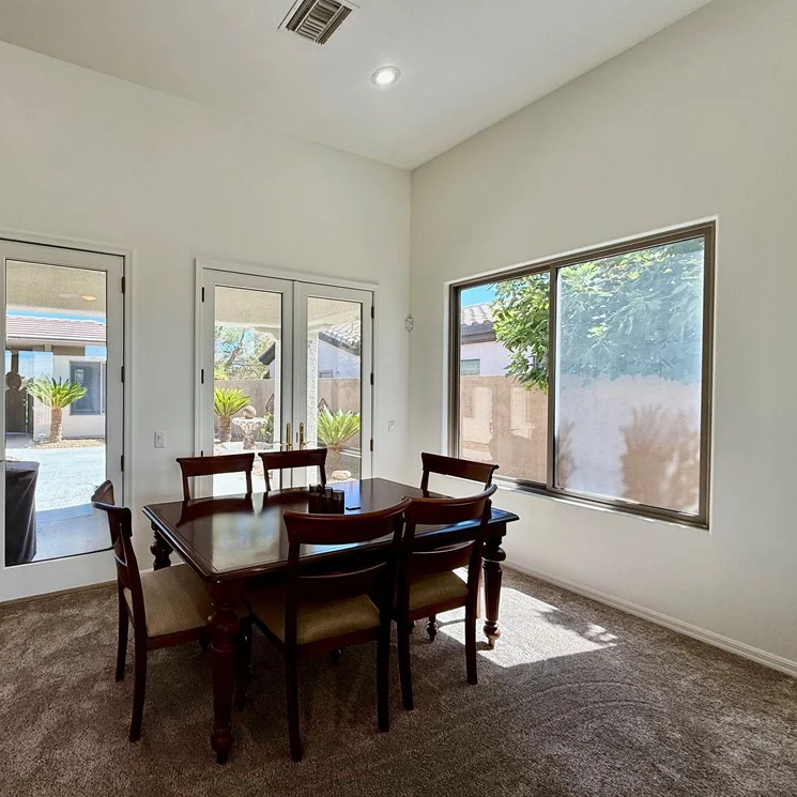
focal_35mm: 17
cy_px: 390
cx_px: 260
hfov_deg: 80.9
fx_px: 443
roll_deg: -0.6
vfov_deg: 84.0
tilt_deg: +0.0
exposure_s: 1/166
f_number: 2.2
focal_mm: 2.22
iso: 64
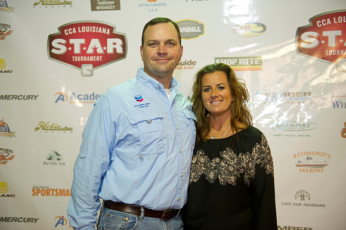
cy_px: 115
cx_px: 173
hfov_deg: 43.6
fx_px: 432
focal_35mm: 45
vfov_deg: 29.8
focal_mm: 45
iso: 1250
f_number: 2.8
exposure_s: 1/60
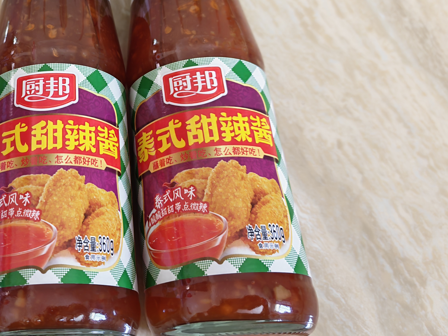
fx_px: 557
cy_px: 62
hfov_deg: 41.8
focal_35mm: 43
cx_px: 87
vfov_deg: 32.6
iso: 320
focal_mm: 5.52
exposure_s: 1/33
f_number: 1.9
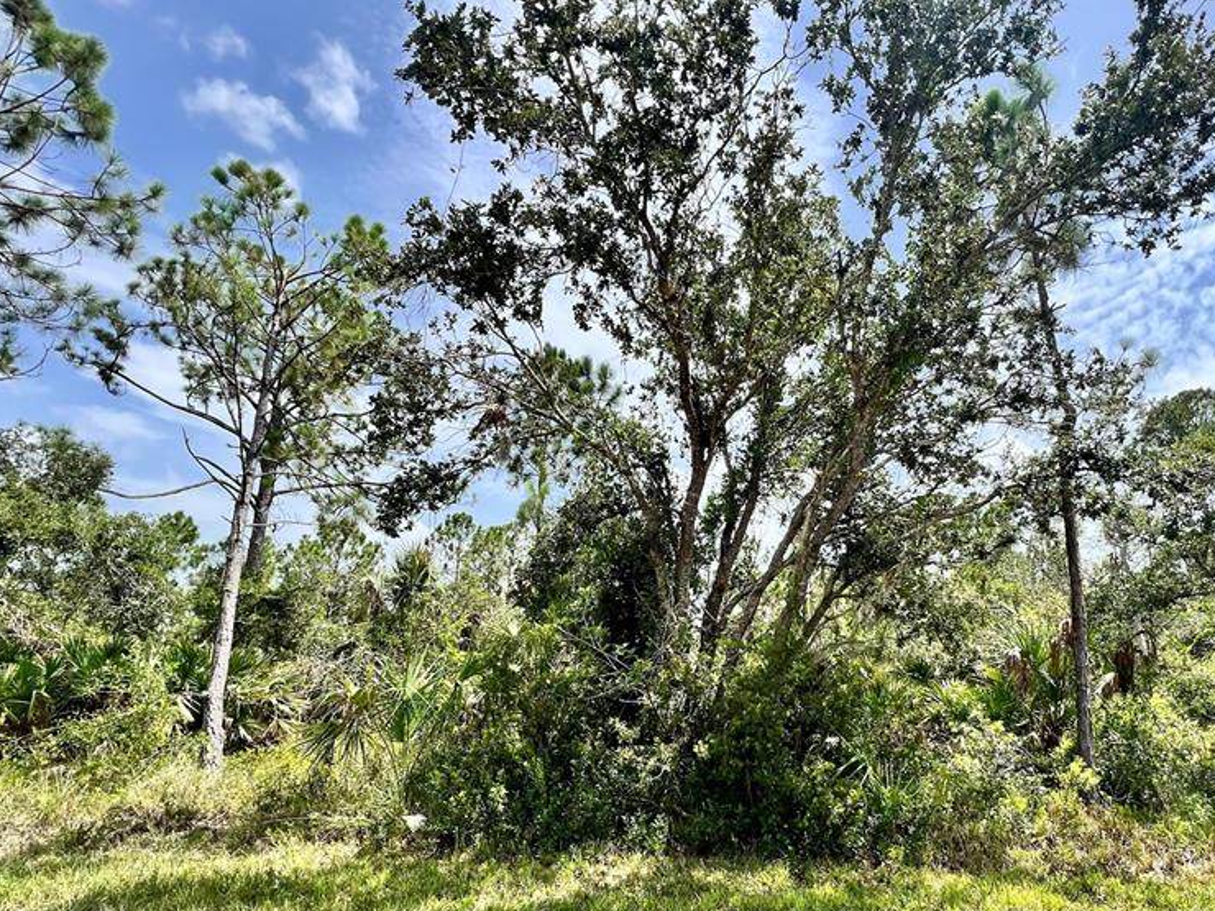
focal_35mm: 18
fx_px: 632
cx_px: 726
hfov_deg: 86.7
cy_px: 578
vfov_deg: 70.3
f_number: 1.8
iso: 32
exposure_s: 1/1043
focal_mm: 1.57
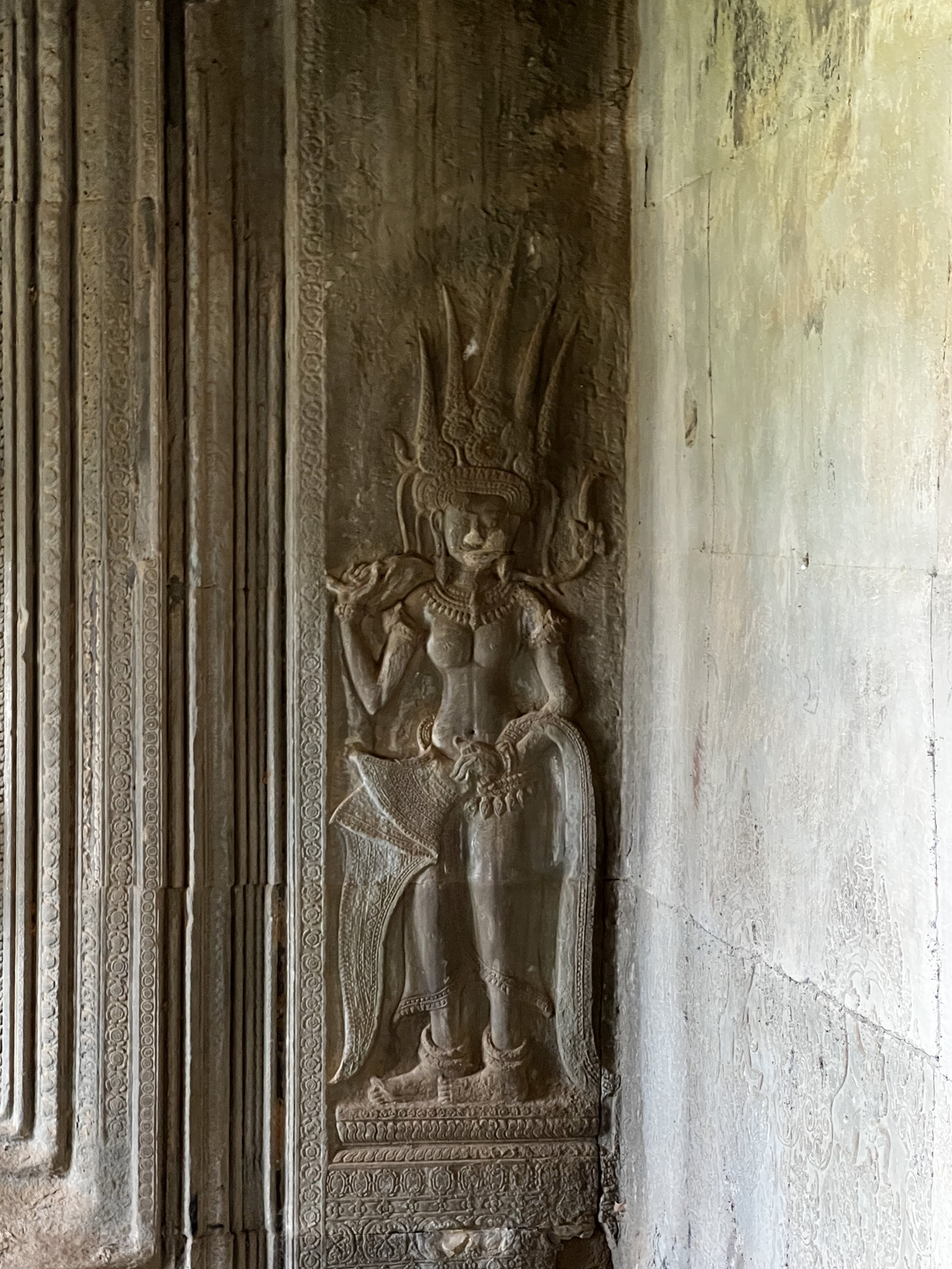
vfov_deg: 25.0
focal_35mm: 78
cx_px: 473
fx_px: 2859
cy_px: 635
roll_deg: -0.2
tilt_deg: -1.6
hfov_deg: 18.9
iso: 800
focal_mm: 9
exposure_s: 1/48
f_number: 2.8
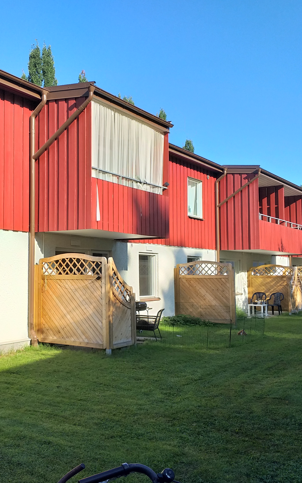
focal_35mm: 37
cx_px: 74
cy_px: 242
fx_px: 487
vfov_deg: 52.7
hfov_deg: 33.7
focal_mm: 3.93
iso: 40
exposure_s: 1/882
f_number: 1.7
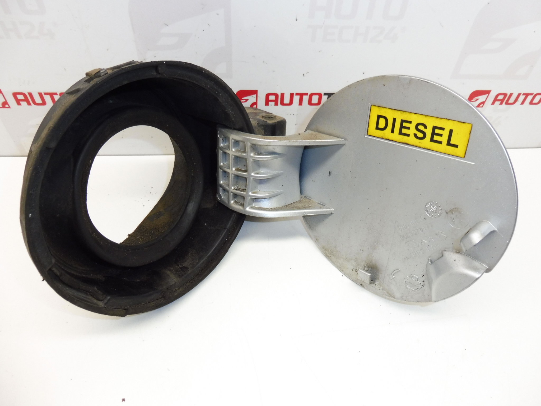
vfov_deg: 56.8
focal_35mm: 24
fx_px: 375
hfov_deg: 71.6
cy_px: 203
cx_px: 270
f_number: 3.5
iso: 200
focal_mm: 4.3
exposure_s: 1/60
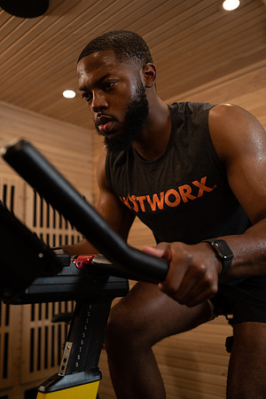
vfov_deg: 54.4
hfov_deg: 37.9
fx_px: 388
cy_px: 200
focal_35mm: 35
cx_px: 133
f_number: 2.8
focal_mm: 35
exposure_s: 1/160
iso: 400
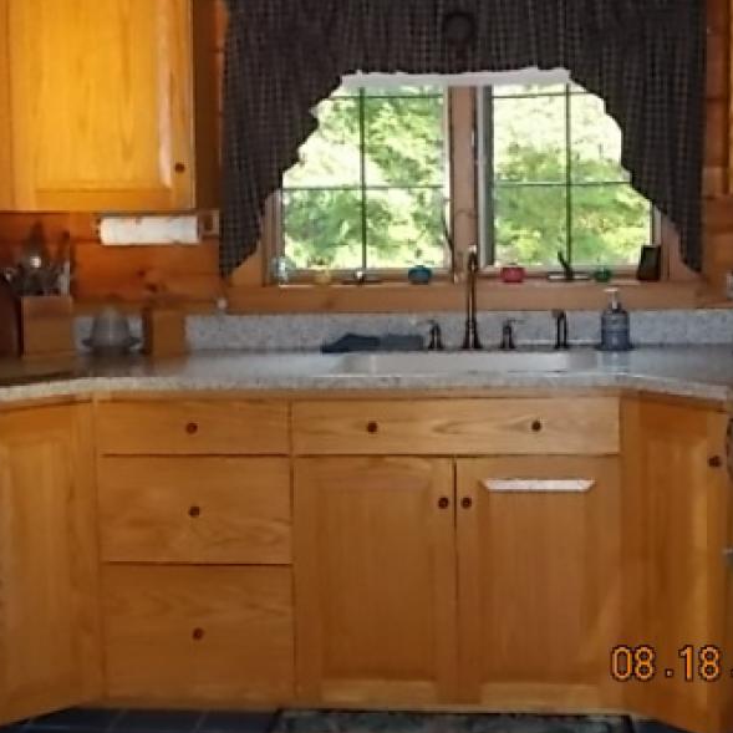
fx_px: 1437
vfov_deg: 28.5
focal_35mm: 60
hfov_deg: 28.6
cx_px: 388
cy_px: 298
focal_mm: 6.9
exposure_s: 1/30
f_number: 3.9
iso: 250
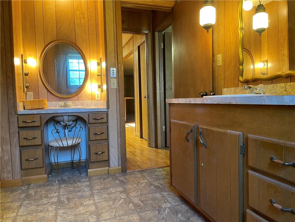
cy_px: 111
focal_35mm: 26
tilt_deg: -3.9
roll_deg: +1.8
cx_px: 148
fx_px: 222
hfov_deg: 67.3
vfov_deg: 53.1
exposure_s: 1/60
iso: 250
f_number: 1.6
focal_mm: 5.1
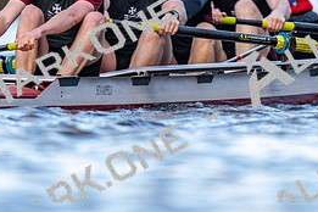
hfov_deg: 1.5
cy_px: -7
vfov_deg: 1.0
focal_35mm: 1335
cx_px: 141
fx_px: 11792
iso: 1600
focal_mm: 600
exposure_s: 1/2500
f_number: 4
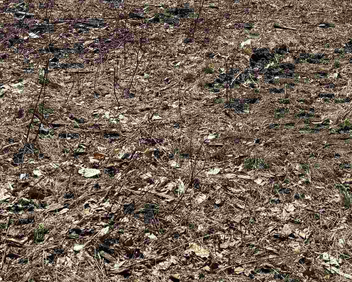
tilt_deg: -5.8
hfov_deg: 29.2
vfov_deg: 22.6
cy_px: -22
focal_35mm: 64
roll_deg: +1.5
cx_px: 249
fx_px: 667
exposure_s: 1/4673
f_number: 1.78
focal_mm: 6.76
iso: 80
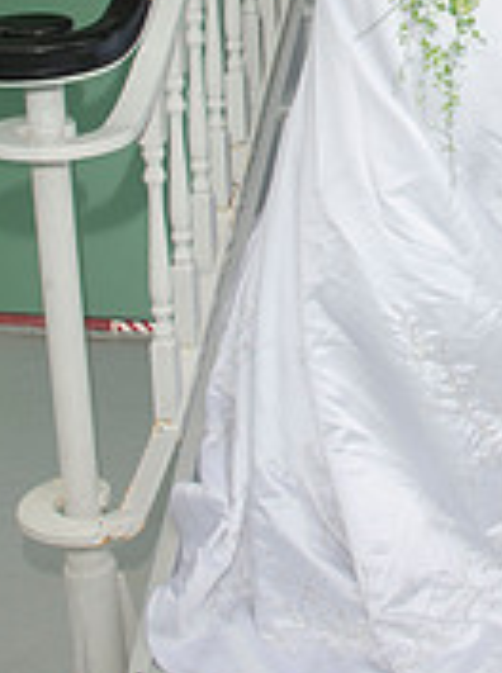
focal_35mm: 66
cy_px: -27
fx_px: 1281
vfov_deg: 27.5
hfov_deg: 21.2
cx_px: 529
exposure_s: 1/250
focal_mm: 18
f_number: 5.6
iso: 100
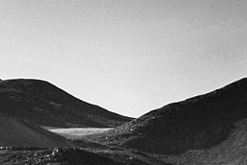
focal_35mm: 527
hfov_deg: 3.8
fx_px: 3616
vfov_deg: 2.6
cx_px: -455
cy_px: 79
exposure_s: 1/1000
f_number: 6.3
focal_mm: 85
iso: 250
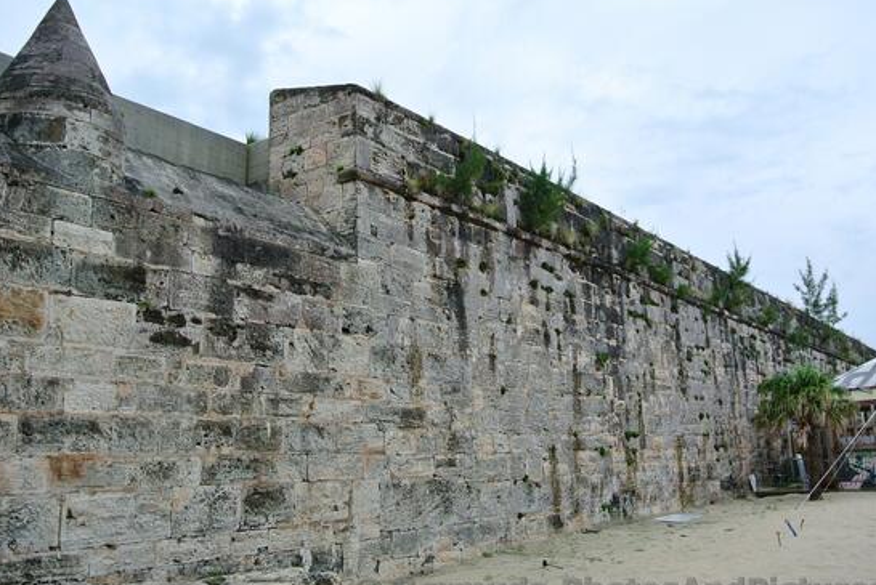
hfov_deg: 55.8
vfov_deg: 38.9
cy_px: 266
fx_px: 828
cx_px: 446
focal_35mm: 34
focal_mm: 11
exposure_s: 1/250
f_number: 4
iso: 100
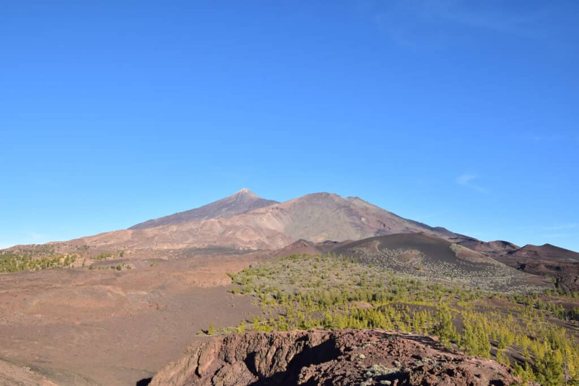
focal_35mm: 30
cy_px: 193
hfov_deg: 61.9
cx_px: 290
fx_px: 483
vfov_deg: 43.6
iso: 400
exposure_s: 1/500
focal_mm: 20
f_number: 11
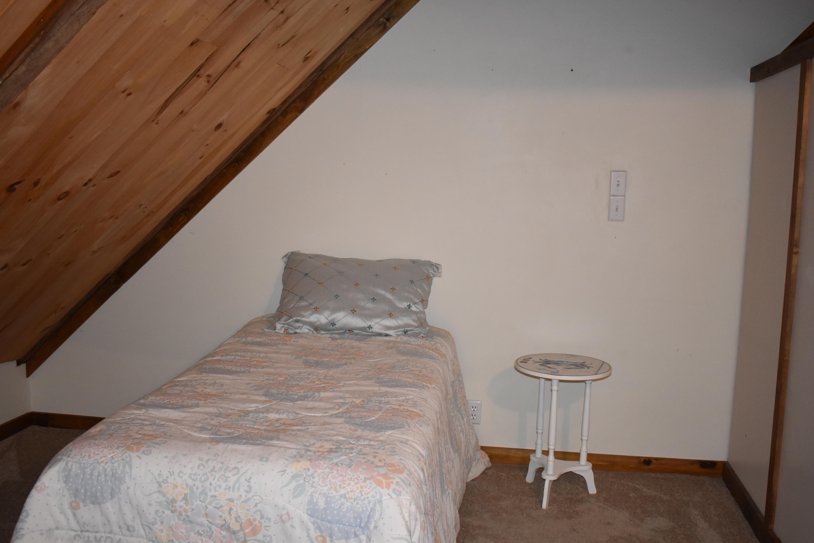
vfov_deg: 38.4
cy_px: 272
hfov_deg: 55.1
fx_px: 780
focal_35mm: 34
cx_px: 407
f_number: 3.8
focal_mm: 23
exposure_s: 1/60
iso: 1600
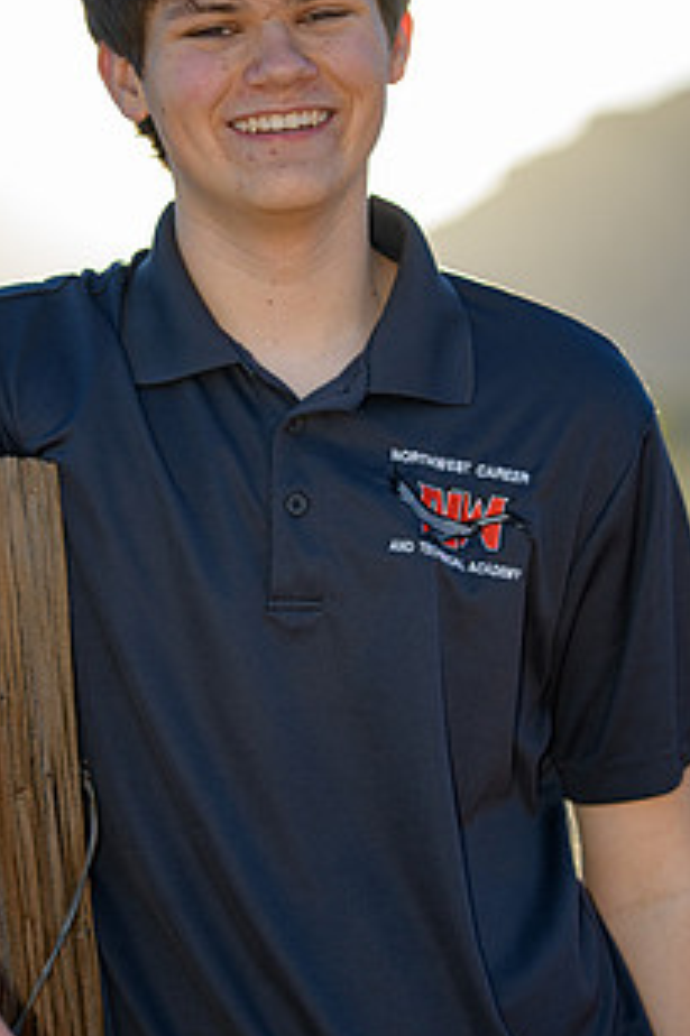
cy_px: 434
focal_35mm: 149
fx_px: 4288
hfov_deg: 9.2
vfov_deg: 13.8
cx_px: 256
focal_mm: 102
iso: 250
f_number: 2.8
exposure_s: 1/1250
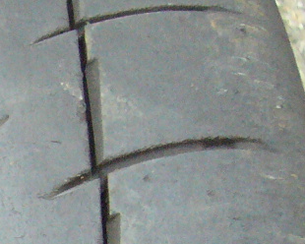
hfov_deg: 12.7
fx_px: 1273
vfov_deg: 10.5
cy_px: 377
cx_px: -205
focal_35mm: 141
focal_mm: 5.8
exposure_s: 1/80
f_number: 2.8
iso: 400
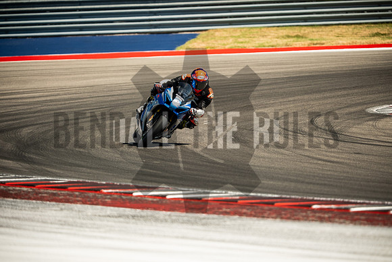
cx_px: 196
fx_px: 4574
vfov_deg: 3.3
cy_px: 131
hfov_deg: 4.9
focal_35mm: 420
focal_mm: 280
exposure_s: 1/2500
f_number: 2.8
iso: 400
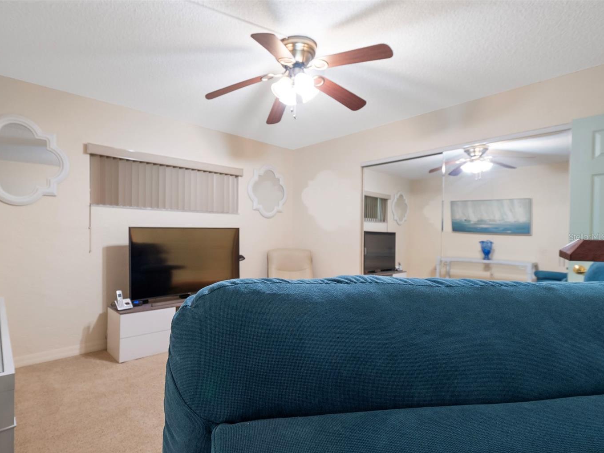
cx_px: 252
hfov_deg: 90.2
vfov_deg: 74.7
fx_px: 297
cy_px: 237
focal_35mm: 17
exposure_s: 1
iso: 320
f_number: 7.1
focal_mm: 10
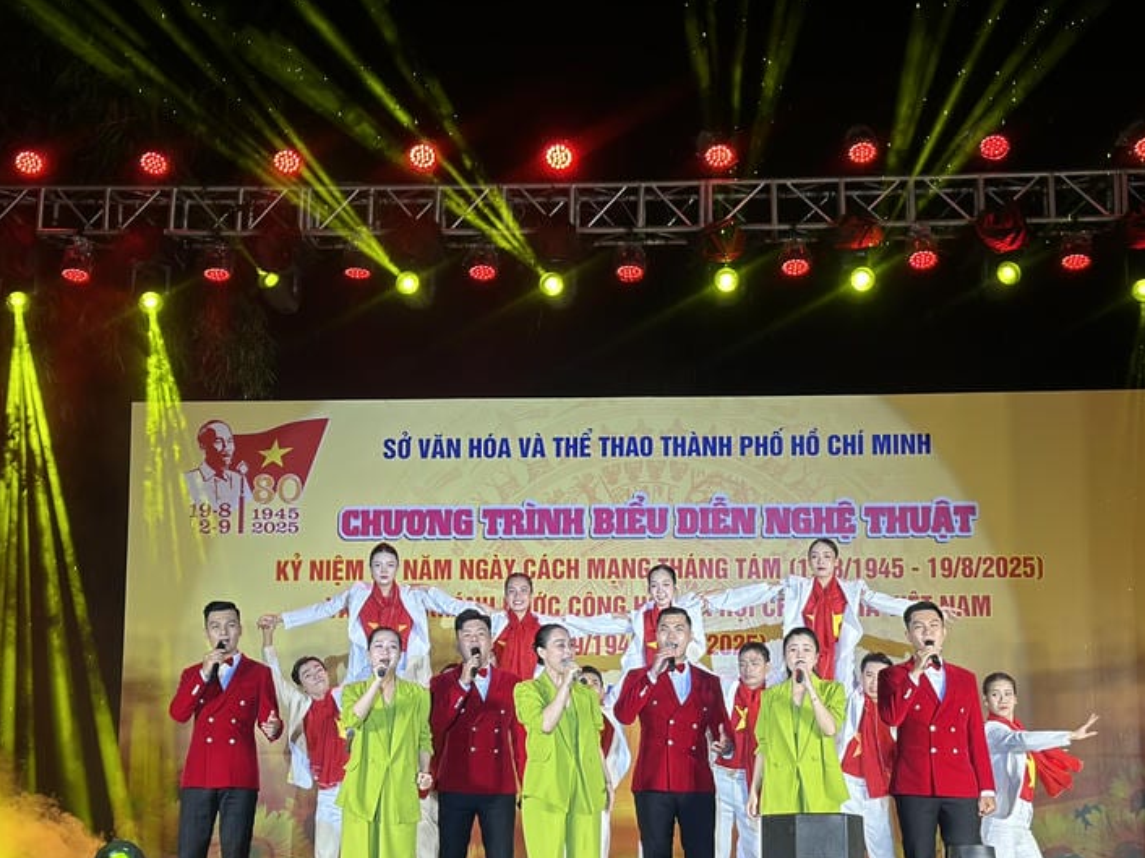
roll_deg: +0.9
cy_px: 472
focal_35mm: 68
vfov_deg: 21.6
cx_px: 598
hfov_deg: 28.6
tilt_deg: +8.1
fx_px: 2248
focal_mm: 6.86
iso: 50
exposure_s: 1/181
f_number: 1.78
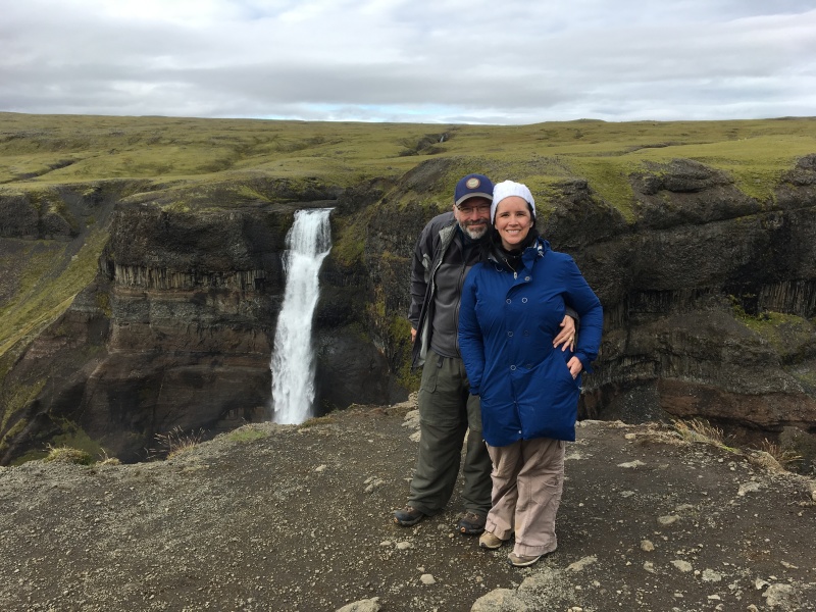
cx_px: 408
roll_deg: +0.3
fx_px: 684
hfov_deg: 61.7
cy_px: 306
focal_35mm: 29
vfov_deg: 48.2
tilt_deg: -11.4
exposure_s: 1/777
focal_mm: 4.15
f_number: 2.2
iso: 25
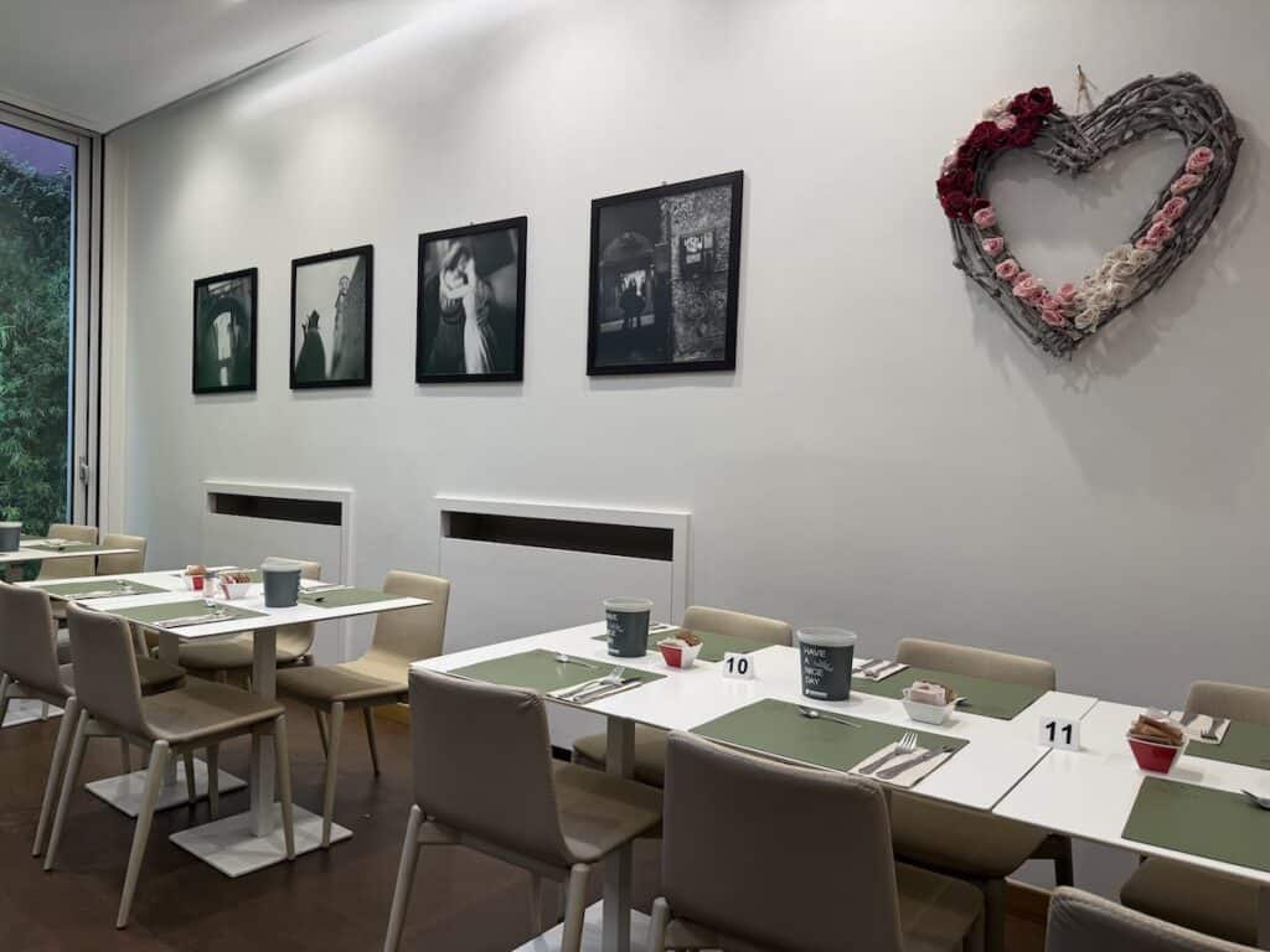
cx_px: 635
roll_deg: -1.9
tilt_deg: -0.7
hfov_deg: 71.6
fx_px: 881
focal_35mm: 24
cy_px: 476
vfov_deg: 56.8
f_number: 1.78
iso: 80
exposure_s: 1/82
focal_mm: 6.76
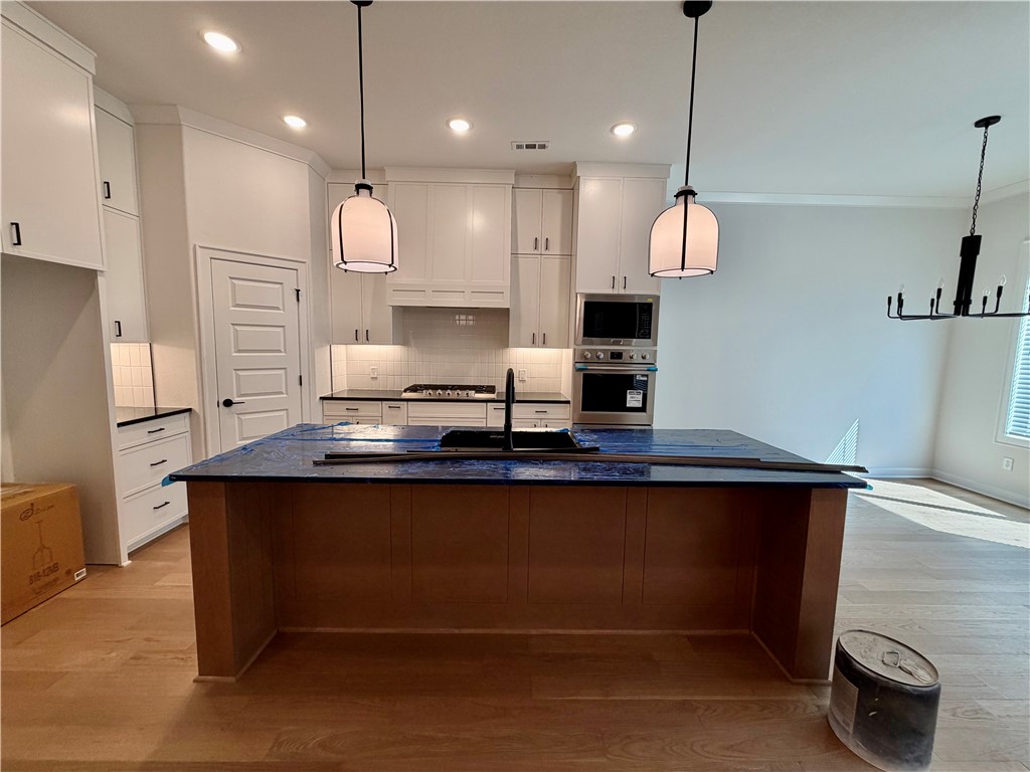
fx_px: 417
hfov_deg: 102.1
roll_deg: -1.2
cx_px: 515
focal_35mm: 14
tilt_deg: -7.2
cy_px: 386
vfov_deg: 85.7
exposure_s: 1/120
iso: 125
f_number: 2.2
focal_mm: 2.22
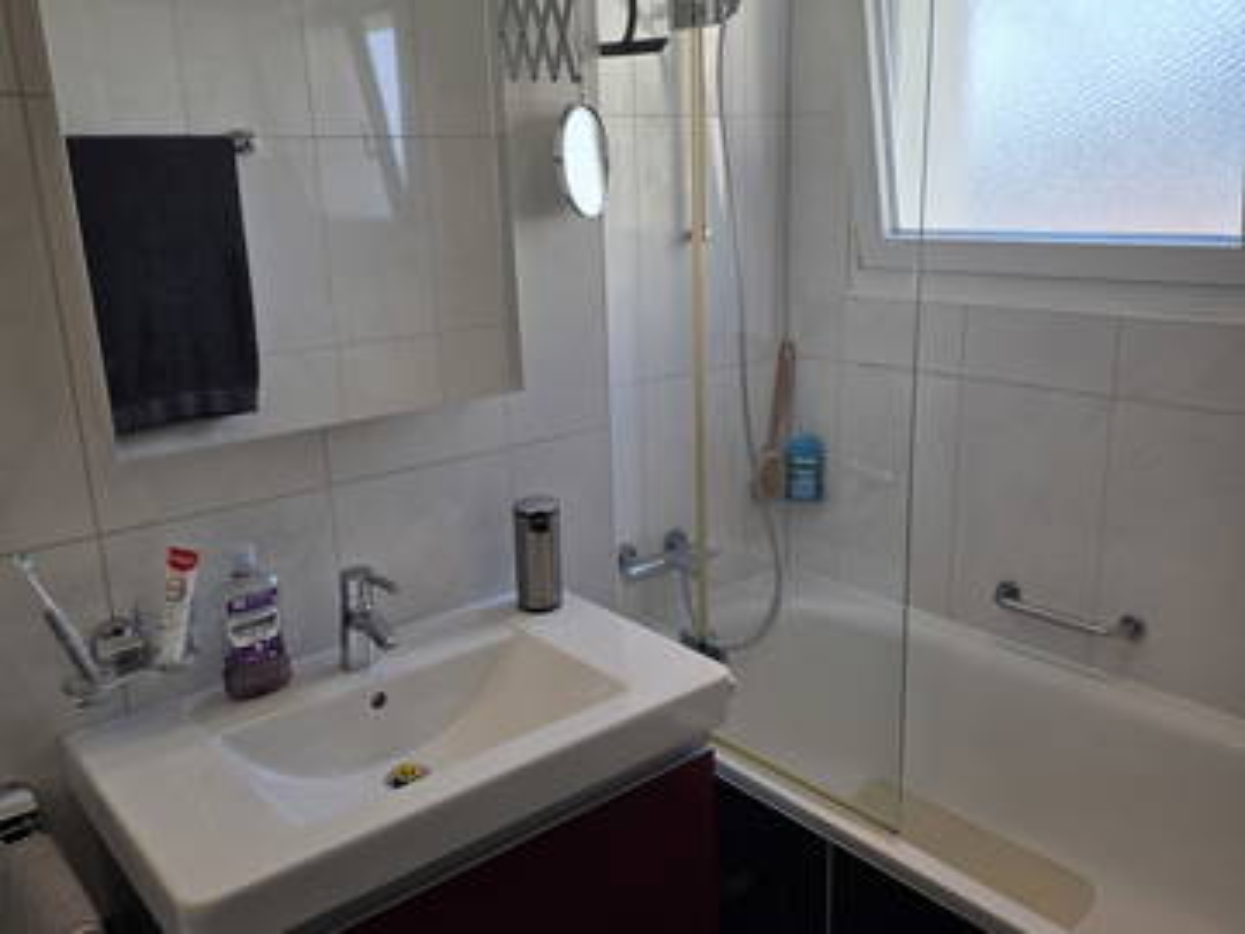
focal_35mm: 23
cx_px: 622
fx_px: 827
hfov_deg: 73.9
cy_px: 467
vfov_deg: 58.9
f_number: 1.7
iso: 12
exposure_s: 1/100
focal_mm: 6.3
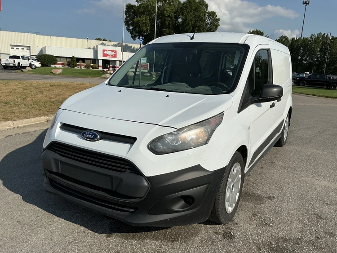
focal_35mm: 28
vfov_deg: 49.8
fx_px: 273
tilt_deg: -11.7
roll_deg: -2.6
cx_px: 168
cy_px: 126
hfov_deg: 63.4
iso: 25
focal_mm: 3
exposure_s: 1/4405
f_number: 1.8
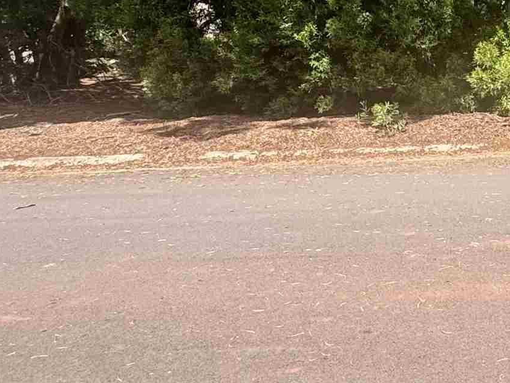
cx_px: 579
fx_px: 751
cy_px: -19
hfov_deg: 32.4
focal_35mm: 51
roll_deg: -3.5
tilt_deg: +1.6
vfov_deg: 26.7
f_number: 2.2
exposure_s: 1/435
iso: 50
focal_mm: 2.22
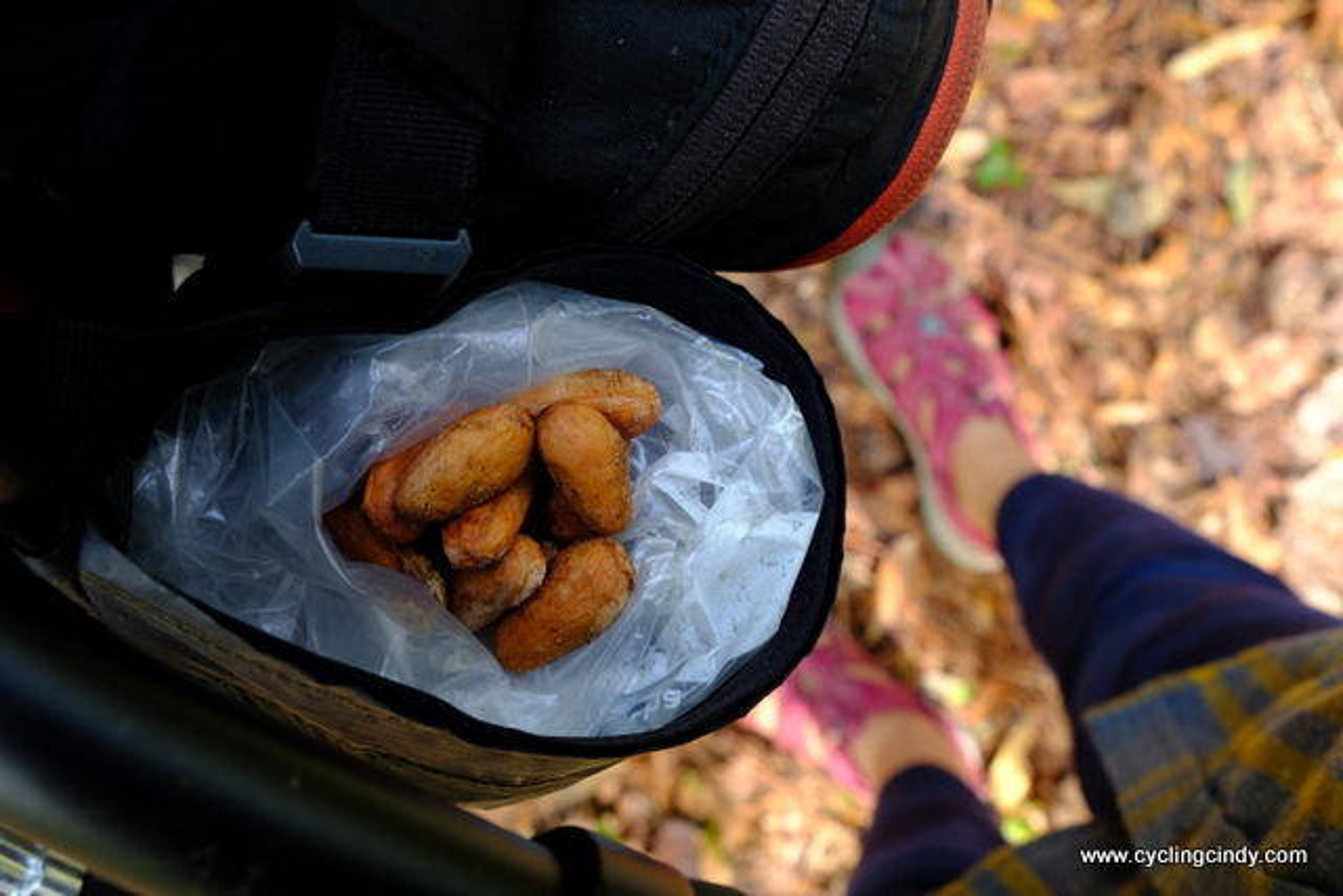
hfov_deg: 48.4
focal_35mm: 40
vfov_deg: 33.4
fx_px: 1492
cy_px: 448
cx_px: 672
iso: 1000
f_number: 8
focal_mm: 26.5
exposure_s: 1/26
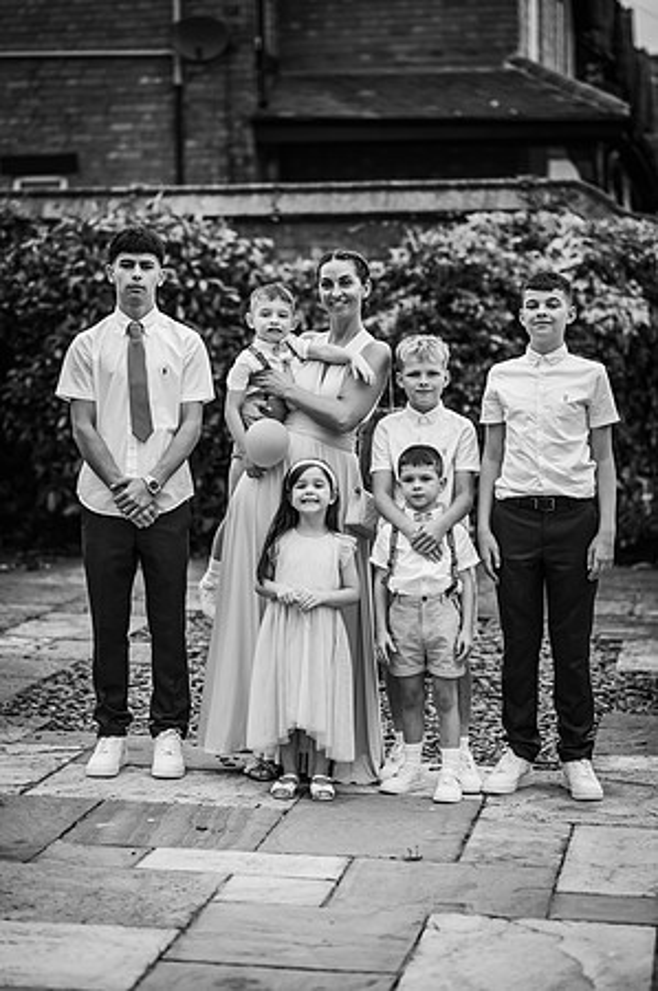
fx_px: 2336
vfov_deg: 23.9
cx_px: 329
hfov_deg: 16.0
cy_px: 496
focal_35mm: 85
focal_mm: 85
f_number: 2.2
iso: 100
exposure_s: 1/800
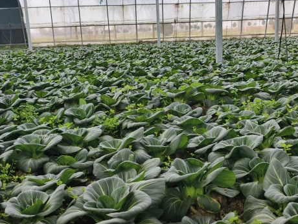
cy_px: 112
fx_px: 344
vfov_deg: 36.0
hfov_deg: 46.8
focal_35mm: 40
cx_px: 140
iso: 72
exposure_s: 1/1350
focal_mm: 5.6
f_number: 1.57
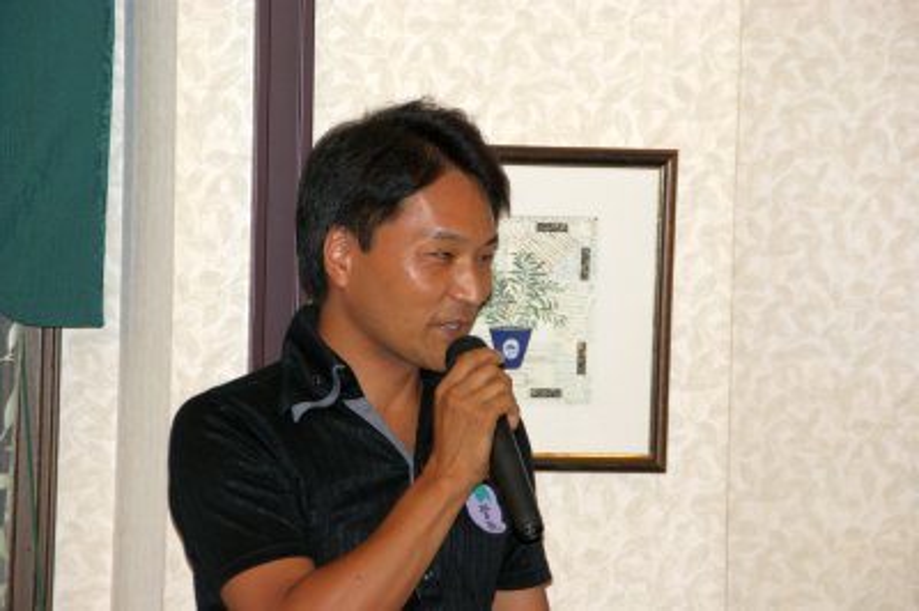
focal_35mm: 180
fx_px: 4591
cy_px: 306
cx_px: 460
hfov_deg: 11.4
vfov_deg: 7.6
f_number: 6.3
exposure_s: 1/125
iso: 400
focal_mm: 120
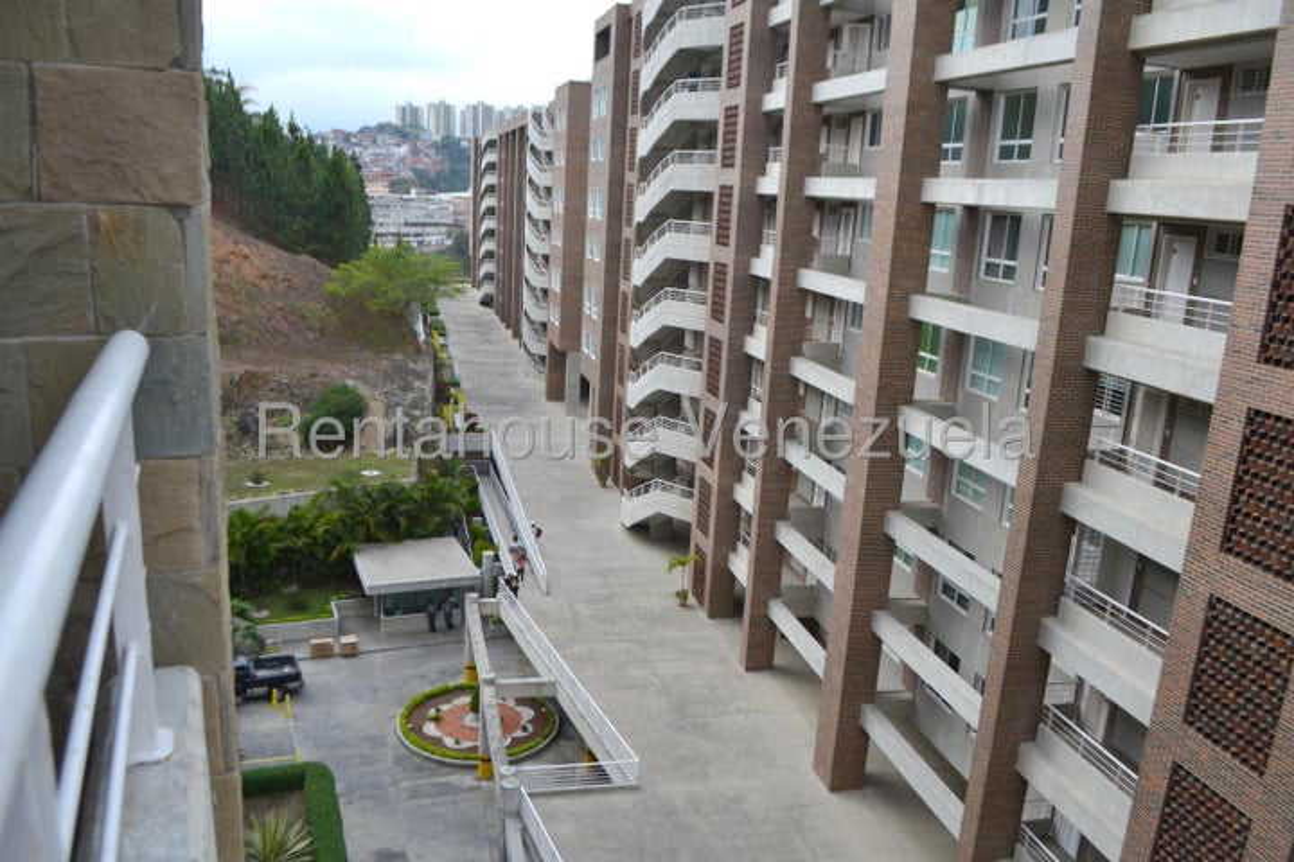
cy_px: 431
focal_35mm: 27
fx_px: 970
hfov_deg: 67.4
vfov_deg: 47.9
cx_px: 647
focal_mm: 18
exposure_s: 1/125
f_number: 5.6
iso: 100
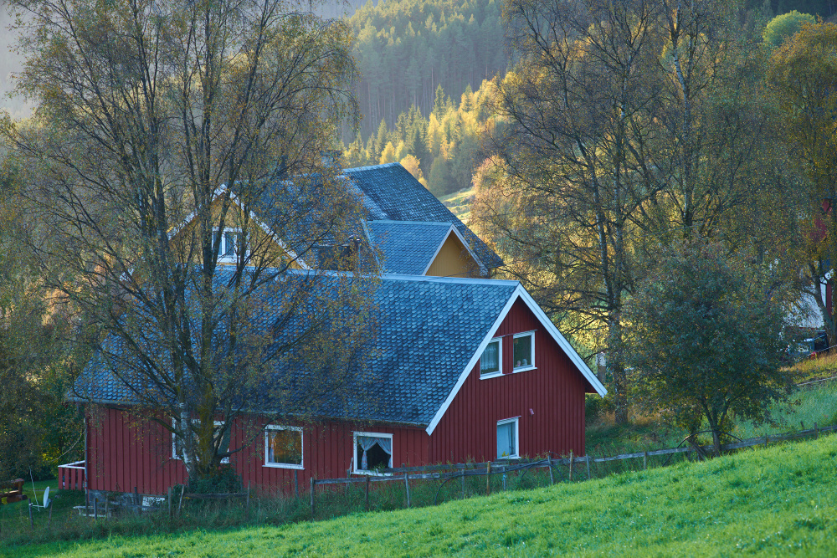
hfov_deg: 10.3
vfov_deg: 6.9
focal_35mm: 200
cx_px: 418
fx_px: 4650
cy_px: 279
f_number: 5.6
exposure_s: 1/60
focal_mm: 200
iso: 250
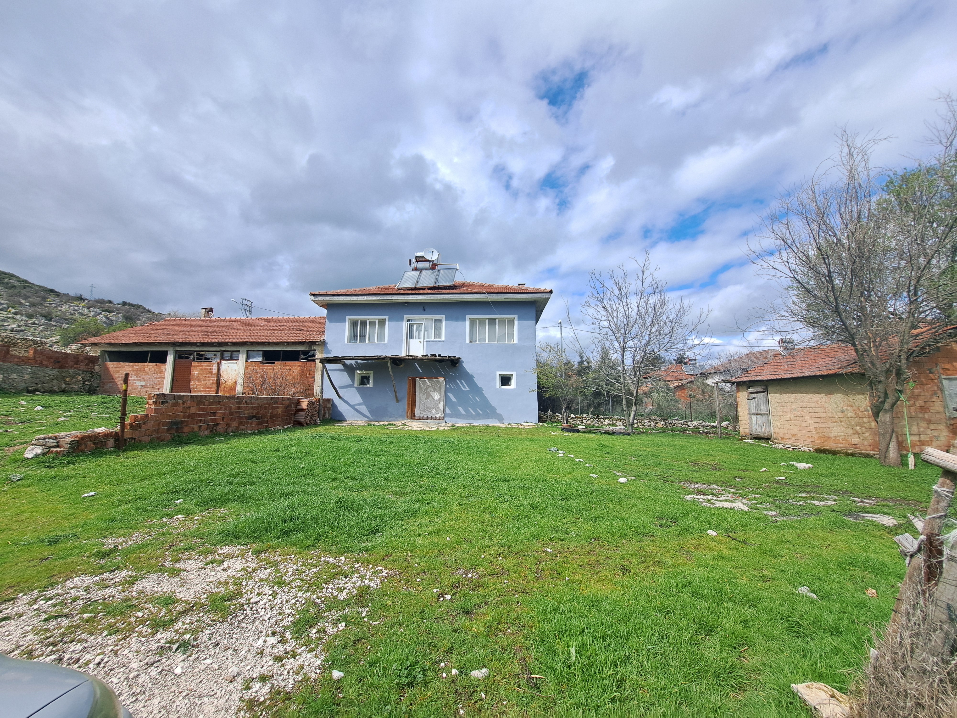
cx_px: 478
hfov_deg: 106.2
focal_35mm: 13
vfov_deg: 89.9
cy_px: 359
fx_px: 359
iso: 50
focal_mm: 1.74
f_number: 2.2
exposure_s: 1/1538
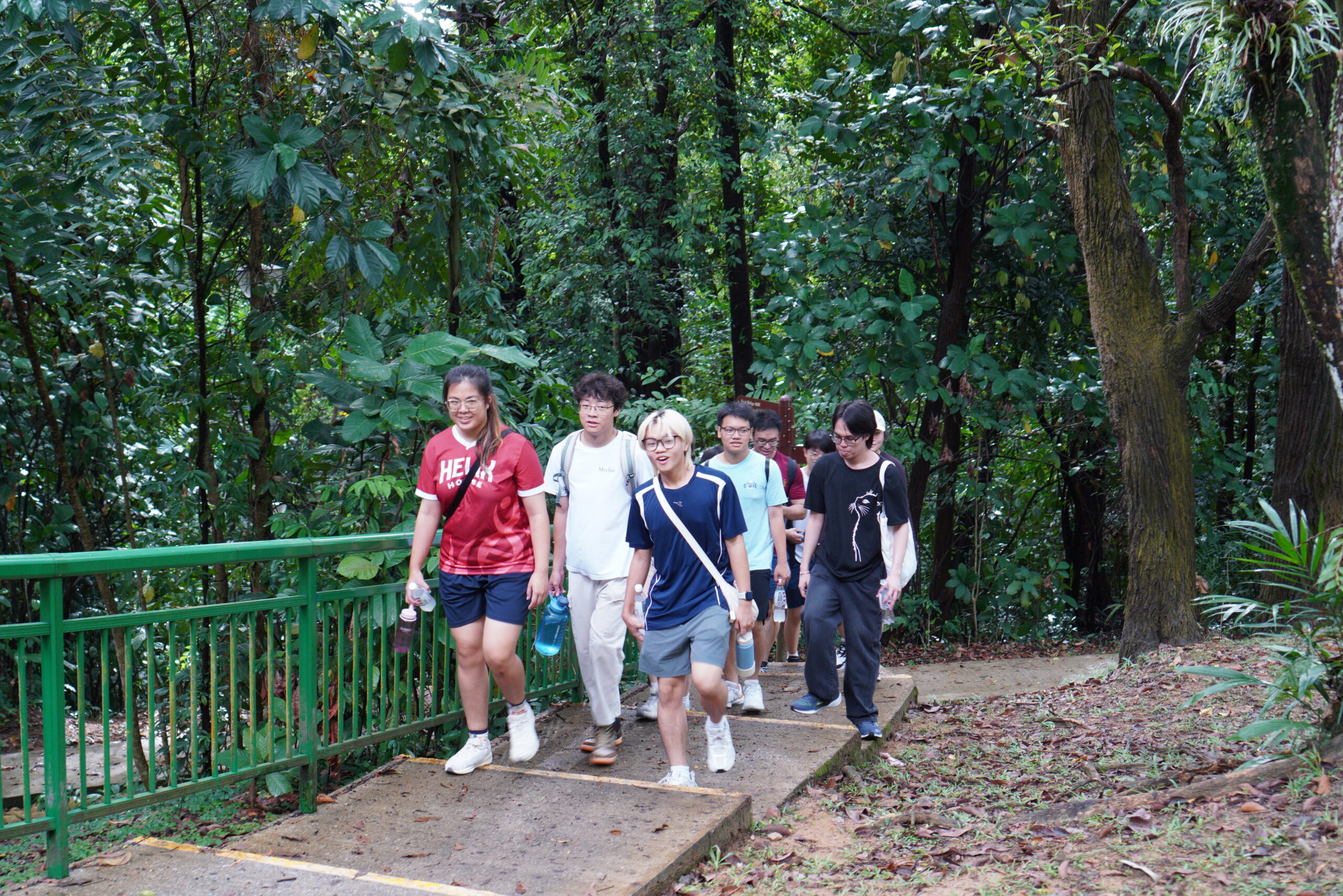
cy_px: 448
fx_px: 1959
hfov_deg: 37.8
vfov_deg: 25.8
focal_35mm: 52
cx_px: 672
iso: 400
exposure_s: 1/60
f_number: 4
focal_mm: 35
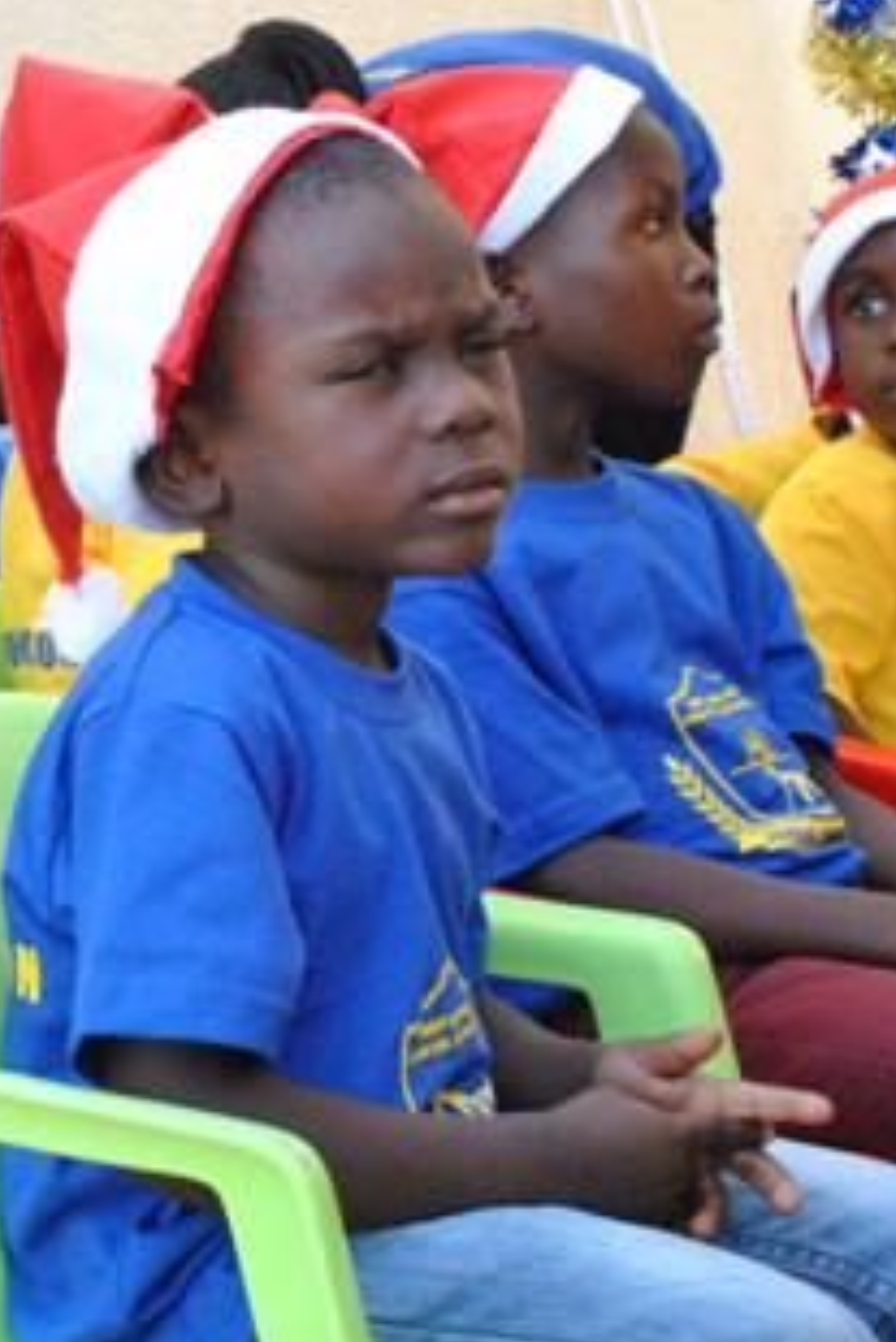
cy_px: 506
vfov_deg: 21.9
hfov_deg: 14.3
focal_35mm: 93
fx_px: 3468
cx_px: -160
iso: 1600
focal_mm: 24
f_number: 8
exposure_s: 1/250
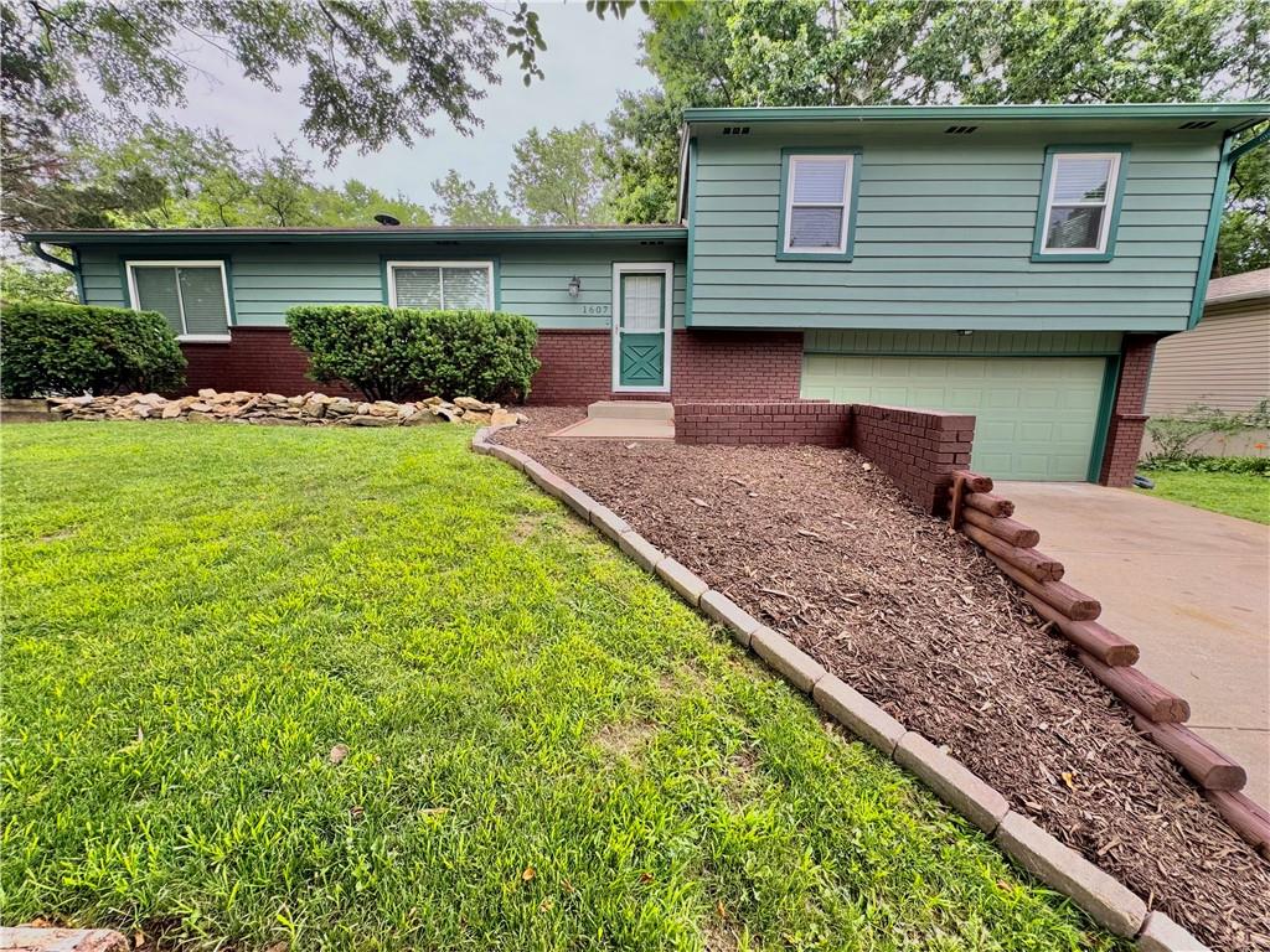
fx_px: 514
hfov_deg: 102.1
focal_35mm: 14
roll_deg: -1.0
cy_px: 476
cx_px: 635
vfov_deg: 85.7
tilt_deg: -10.7
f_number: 2.2
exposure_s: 1/157
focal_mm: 2.22
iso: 40
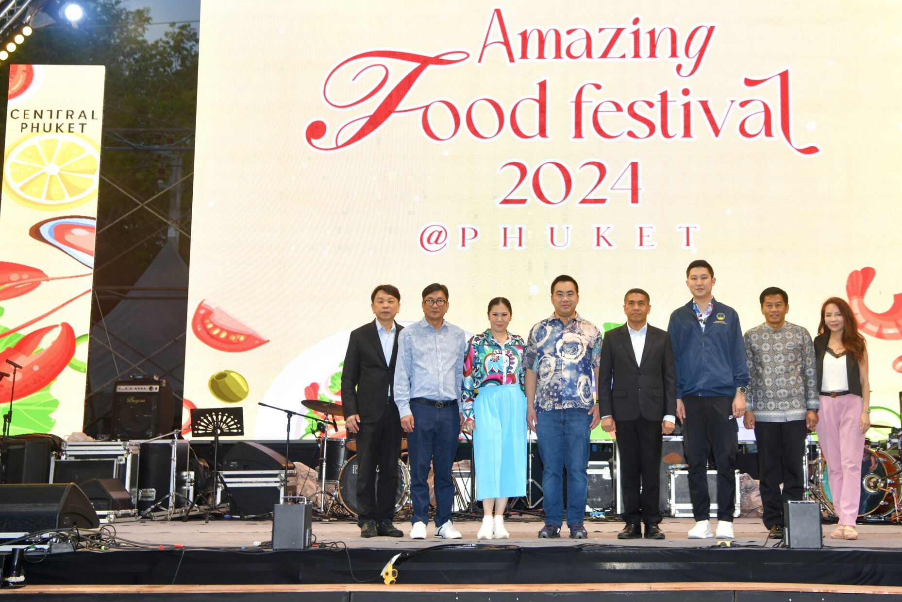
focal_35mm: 62
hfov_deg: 32.2
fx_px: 1553
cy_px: 202
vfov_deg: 21.8
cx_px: 567
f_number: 4
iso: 100
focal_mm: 45
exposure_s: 1/60
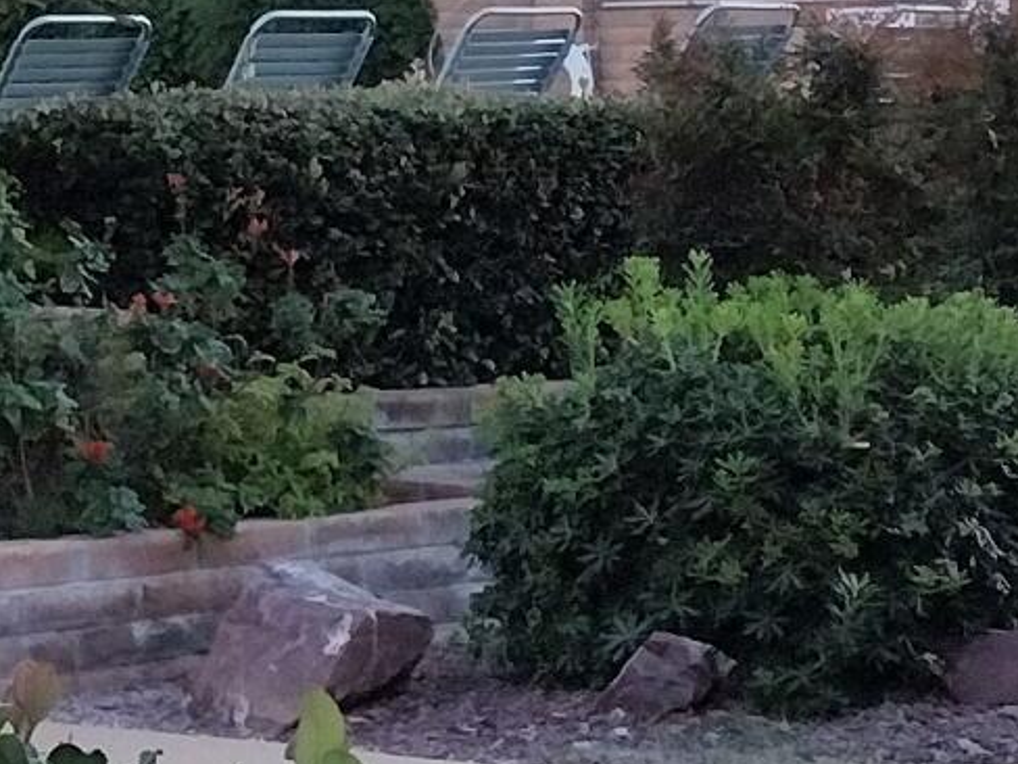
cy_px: 52
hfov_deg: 11.7
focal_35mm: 166
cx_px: -213
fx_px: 4882
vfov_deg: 8.9
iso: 100
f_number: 1.7
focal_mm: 4.71
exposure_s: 1/476
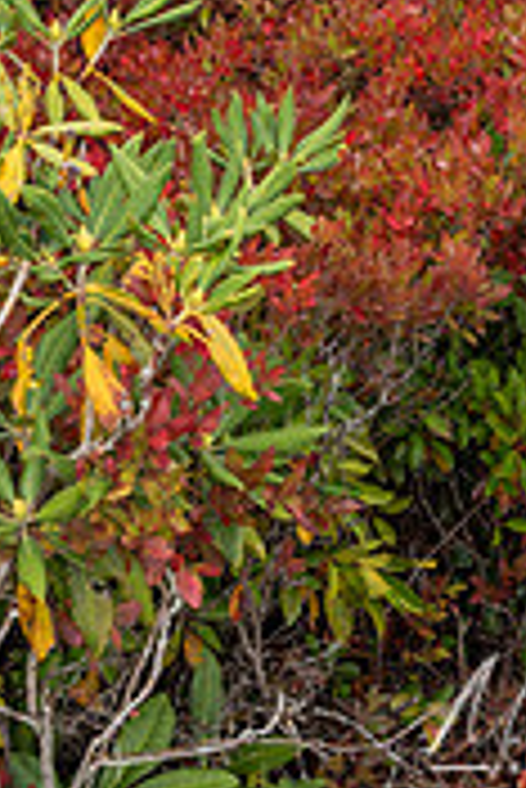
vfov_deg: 18.6
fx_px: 2253
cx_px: 103
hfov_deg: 13.3
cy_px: -198
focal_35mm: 103
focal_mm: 40
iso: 100
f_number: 13
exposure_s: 1/50
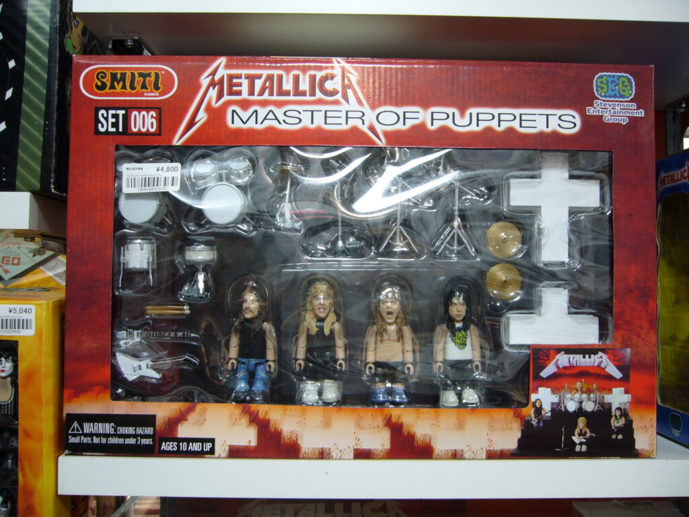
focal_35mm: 35
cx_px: 344
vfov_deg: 40.7
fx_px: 697
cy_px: 258
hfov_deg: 52.6
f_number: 2.8
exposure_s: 1/25
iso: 100
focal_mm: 5.8
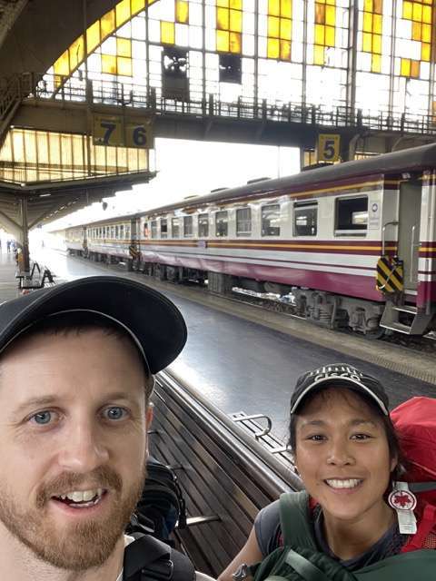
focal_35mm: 30
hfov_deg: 46.8
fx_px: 504
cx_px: 218
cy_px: 290
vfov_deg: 60.0
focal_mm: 2.71
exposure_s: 1/60
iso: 125
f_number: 2.2
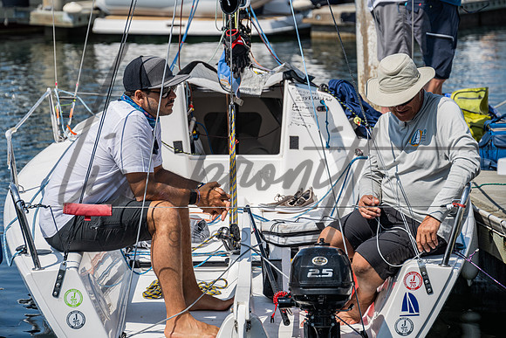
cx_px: 243
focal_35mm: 178
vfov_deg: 7.7
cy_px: 155
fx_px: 2508
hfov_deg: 11.5
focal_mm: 160
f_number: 6.3
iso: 125
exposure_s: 1/640
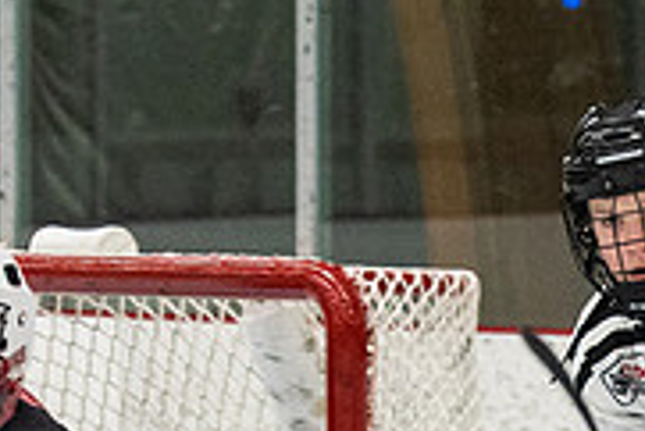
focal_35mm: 588
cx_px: 960
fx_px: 10543
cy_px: 581
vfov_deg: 2.3
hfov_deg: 3.5
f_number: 2.8
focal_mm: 85
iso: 1400
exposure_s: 1/400
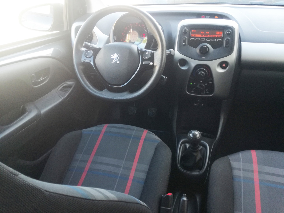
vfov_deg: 51.4
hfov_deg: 65.3
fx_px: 222
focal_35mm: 27
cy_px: 106
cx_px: 142
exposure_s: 1/50
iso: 100
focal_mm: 3.79
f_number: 2
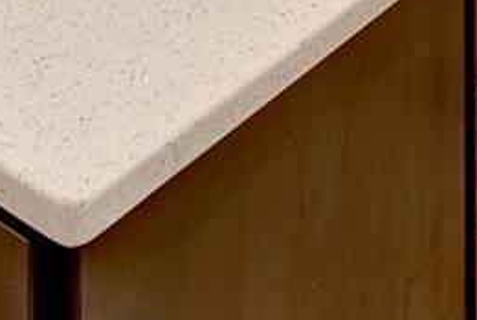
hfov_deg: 23.5
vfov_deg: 10.9
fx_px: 1141
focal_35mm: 86
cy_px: -625
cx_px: 165
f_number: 9
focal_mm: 14
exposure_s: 1/3.33
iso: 250
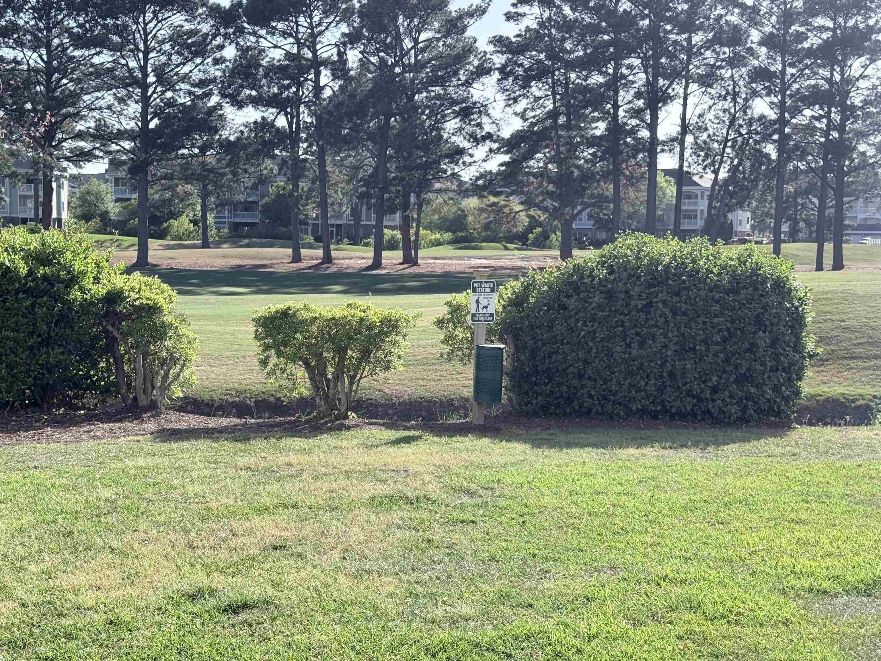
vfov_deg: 30.3
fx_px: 1222
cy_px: 330
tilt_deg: -4.3
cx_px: 440
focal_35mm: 48
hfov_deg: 39.7
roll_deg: +0.1
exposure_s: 1/2762
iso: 80
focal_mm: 6.76
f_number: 1.78
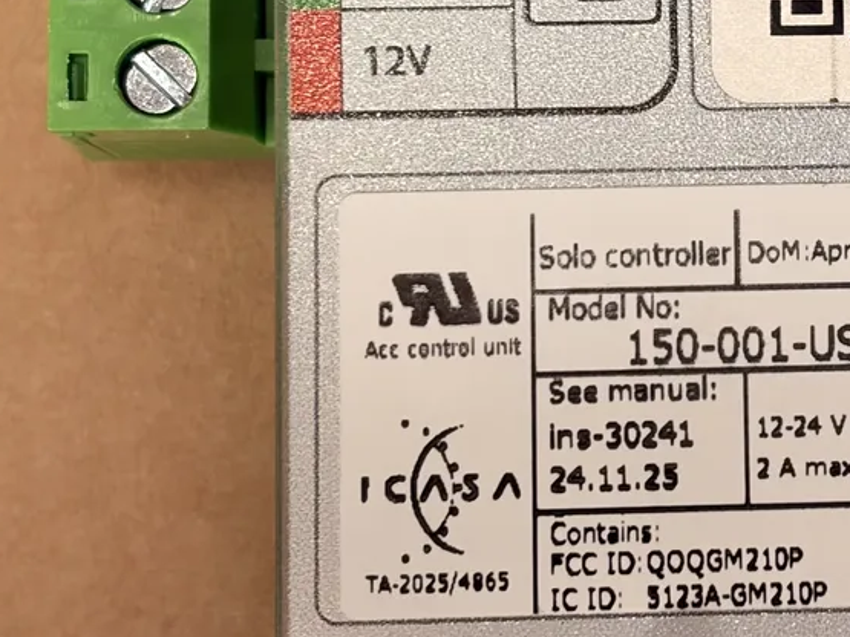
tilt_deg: -83.3
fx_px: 3682
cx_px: 885
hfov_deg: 13.0
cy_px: 54
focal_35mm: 150
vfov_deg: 9.8
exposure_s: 1/60
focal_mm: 5.96
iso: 80
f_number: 1.6
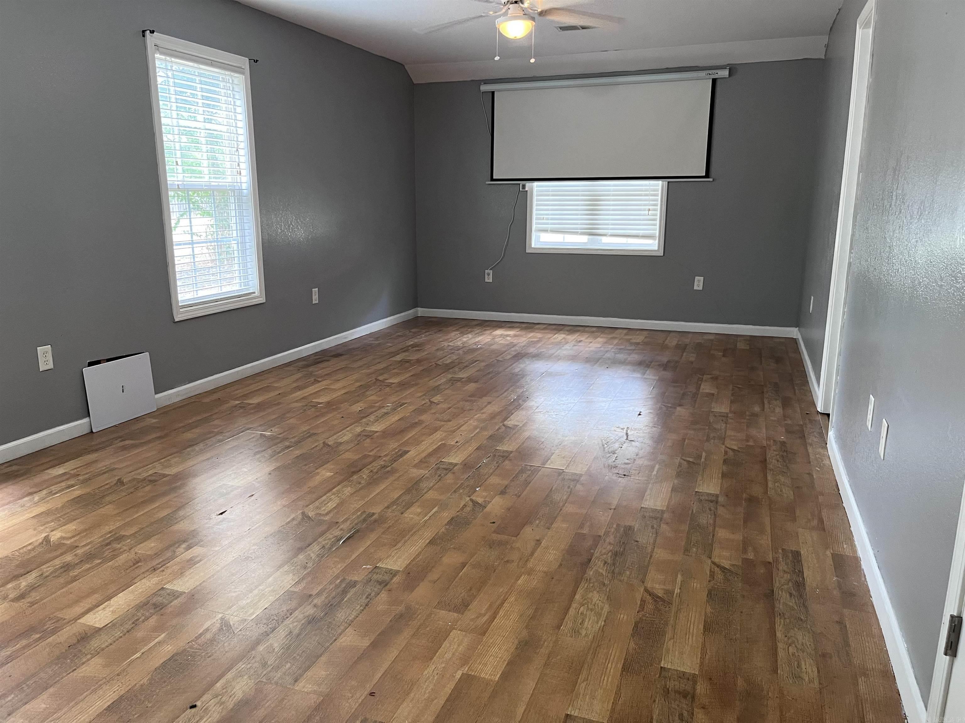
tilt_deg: -12.6
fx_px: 725
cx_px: 482
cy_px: 362
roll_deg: +0.6
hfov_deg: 67.3
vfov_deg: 53.1
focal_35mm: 26
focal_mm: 5.1
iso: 250
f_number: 1.6
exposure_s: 1/60
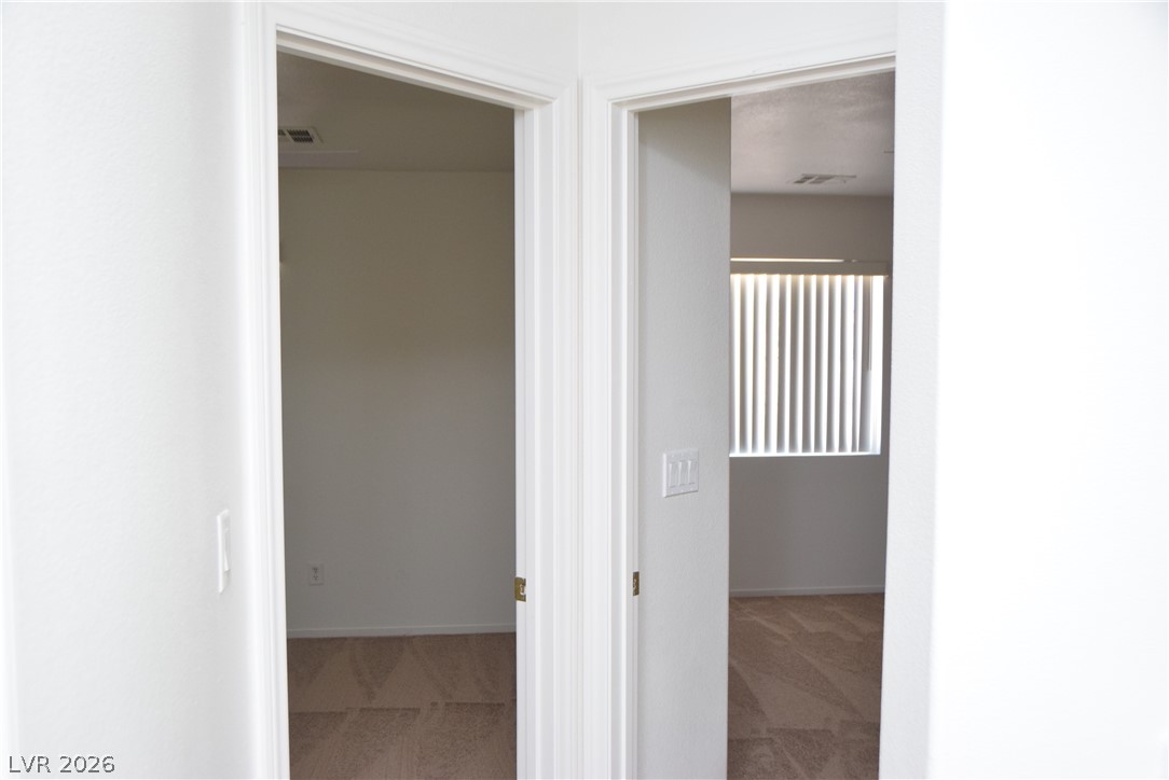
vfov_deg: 40.0
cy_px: 390
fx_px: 1072
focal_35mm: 33
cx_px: 584
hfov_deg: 57.2
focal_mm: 22
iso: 1100
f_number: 3.8
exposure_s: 1/60
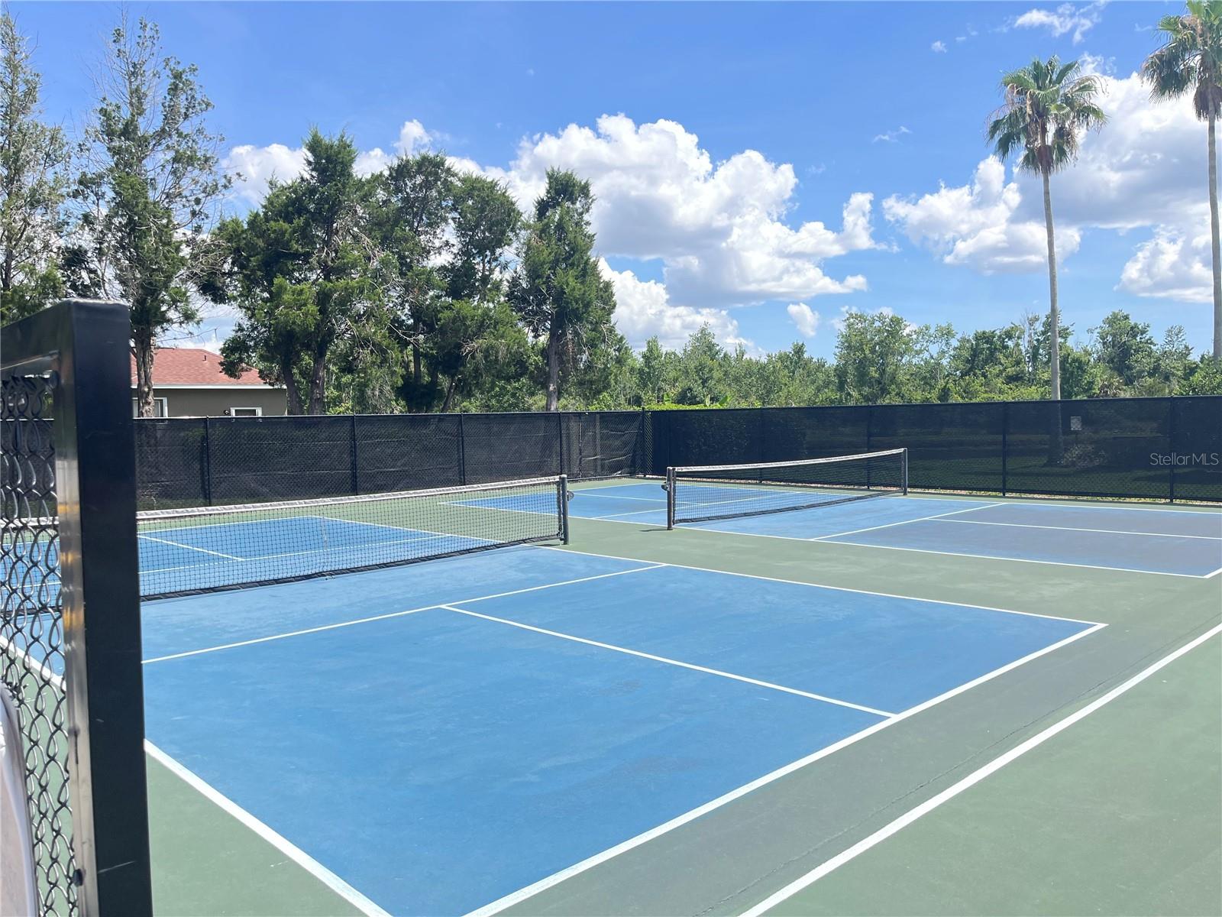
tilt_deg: -4.2
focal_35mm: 26
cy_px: 458
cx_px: 611
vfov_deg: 53.1
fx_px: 918
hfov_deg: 67.3
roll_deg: +0.8
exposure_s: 1/2309
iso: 50
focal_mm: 5.1
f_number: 1.6
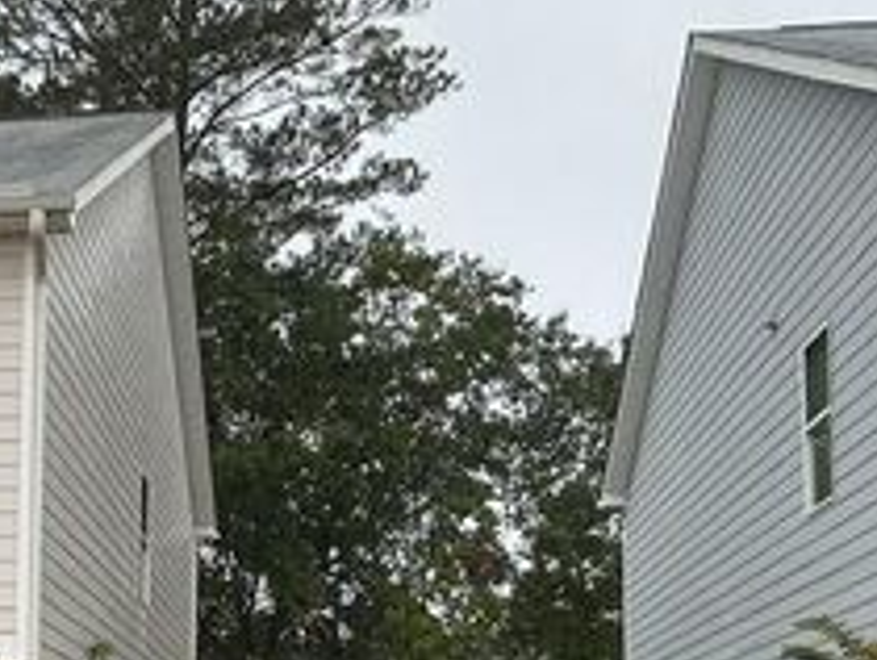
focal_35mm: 69
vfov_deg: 20.8
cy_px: 624
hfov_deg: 27.0
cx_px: 54
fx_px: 1750
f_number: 1.8
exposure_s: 1/60
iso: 80
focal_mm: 3
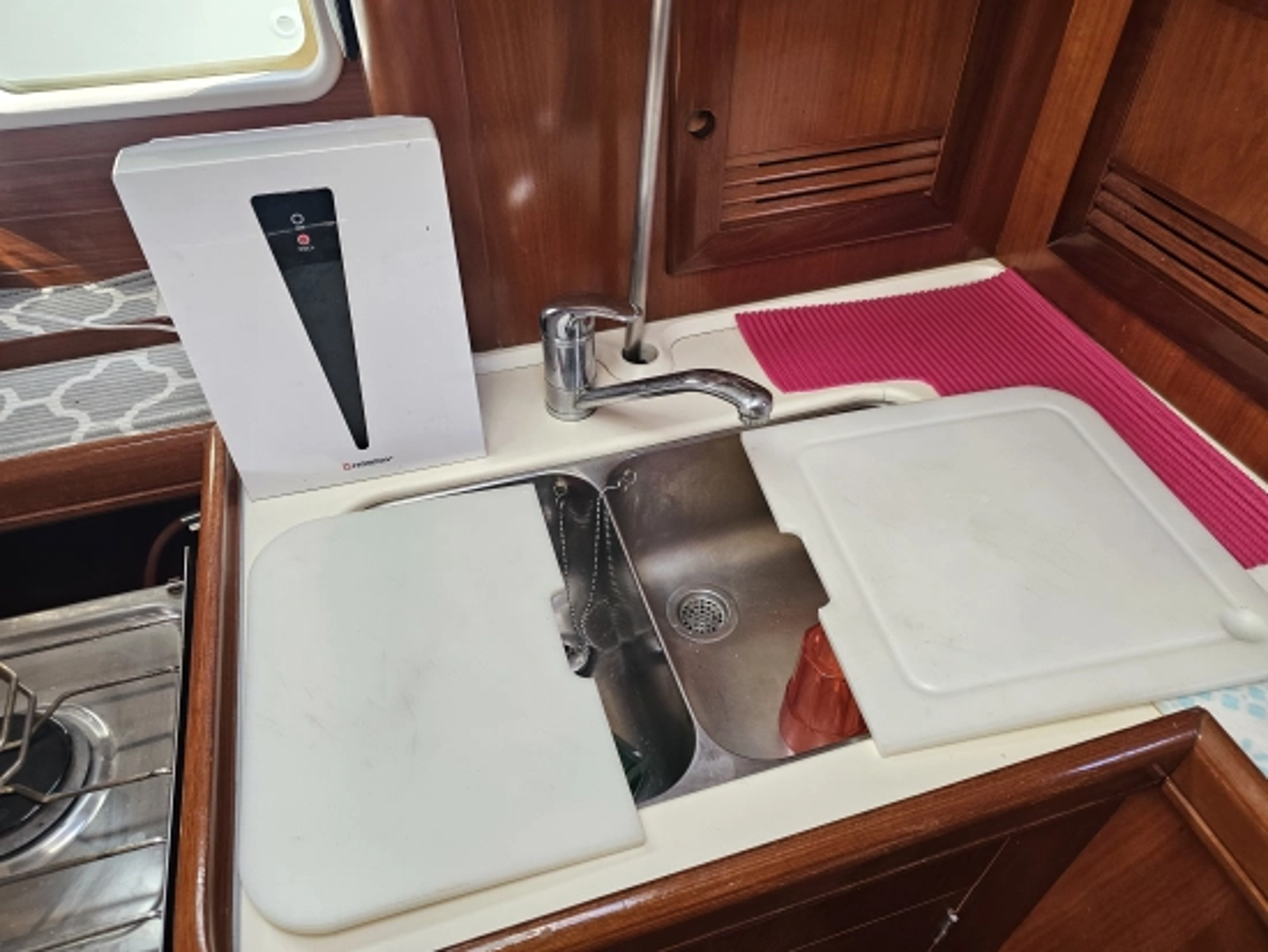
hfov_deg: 73.9
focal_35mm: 23
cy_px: 476
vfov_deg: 58.9
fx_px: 843
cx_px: 634
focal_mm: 6.3
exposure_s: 1/120
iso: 160
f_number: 1.7
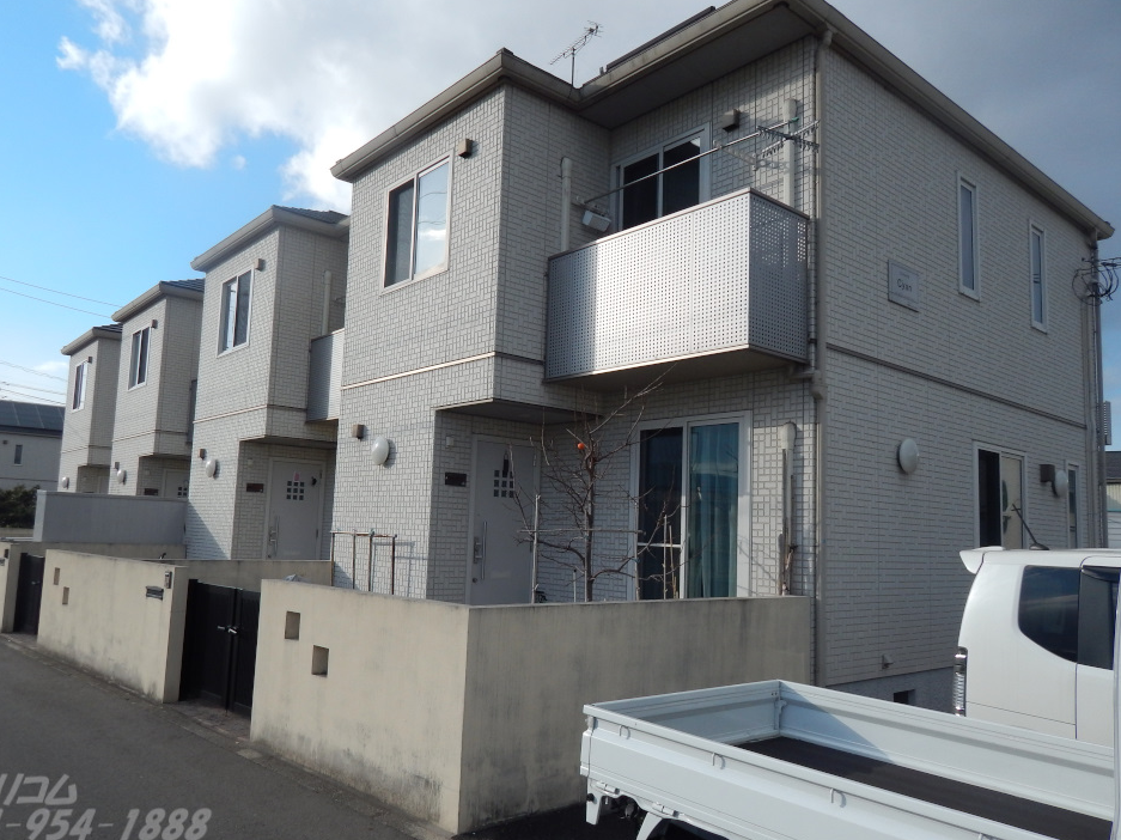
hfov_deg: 67.3
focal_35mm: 26
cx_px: 523
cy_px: 448
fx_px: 842
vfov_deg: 53.0
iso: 125
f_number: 6
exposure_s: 1/500
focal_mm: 4
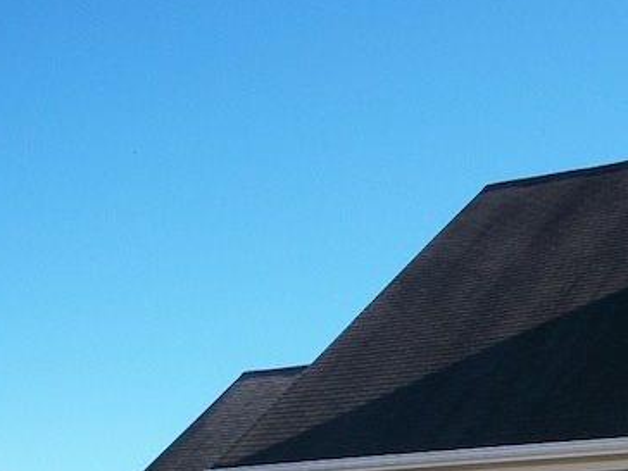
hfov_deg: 24.5
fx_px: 1397
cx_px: 587
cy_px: 478
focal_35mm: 77
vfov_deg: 18.6
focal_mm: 6.3
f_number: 3.1
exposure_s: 1/500
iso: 80
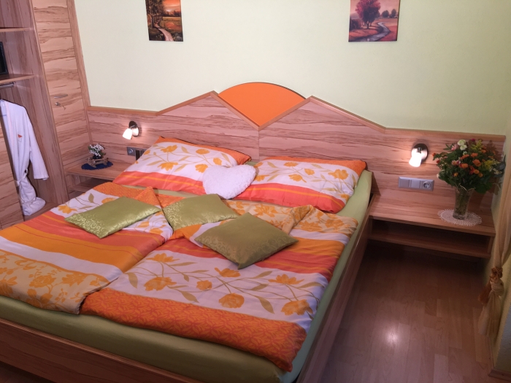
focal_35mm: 29
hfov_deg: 61.7
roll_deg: +0.7
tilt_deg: -21.0
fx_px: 428
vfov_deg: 48.2
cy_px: 192
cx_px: 256
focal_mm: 4.15
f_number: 2.2
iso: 25
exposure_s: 1/50
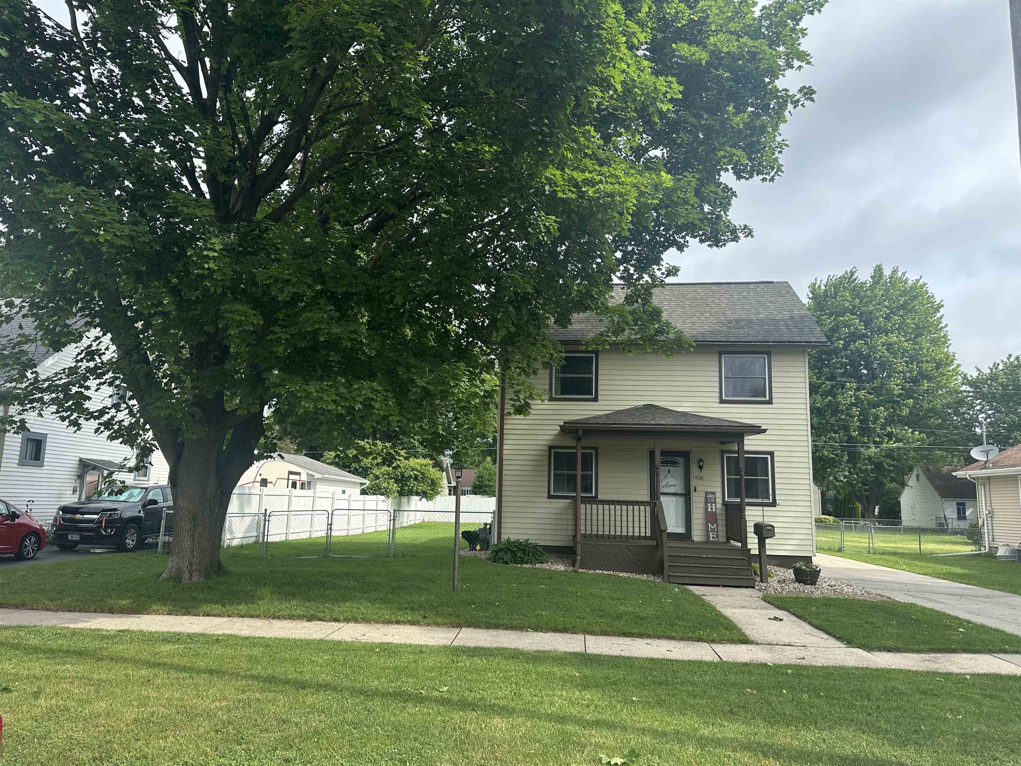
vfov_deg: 56.8
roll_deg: -1.6
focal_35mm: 24
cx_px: 510
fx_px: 708
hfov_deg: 71.6
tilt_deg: +9.9
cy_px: 383
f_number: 1.78
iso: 80
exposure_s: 1/1517
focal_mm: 6.86
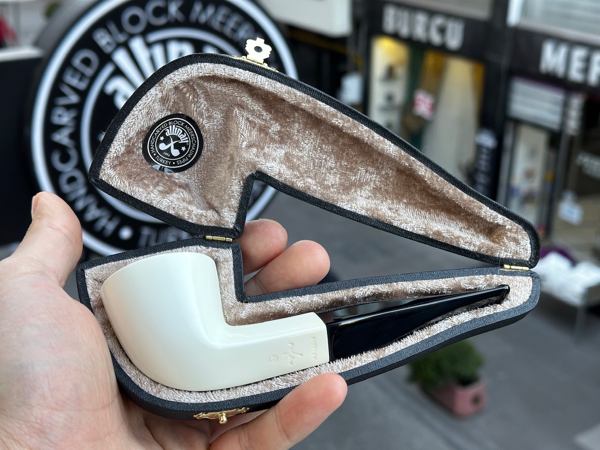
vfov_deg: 30.3
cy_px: 225
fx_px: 832
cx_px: 300
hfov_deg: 39.7
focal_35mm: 48
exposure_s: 1/100
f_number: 1.78
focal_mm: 6.86
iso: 80
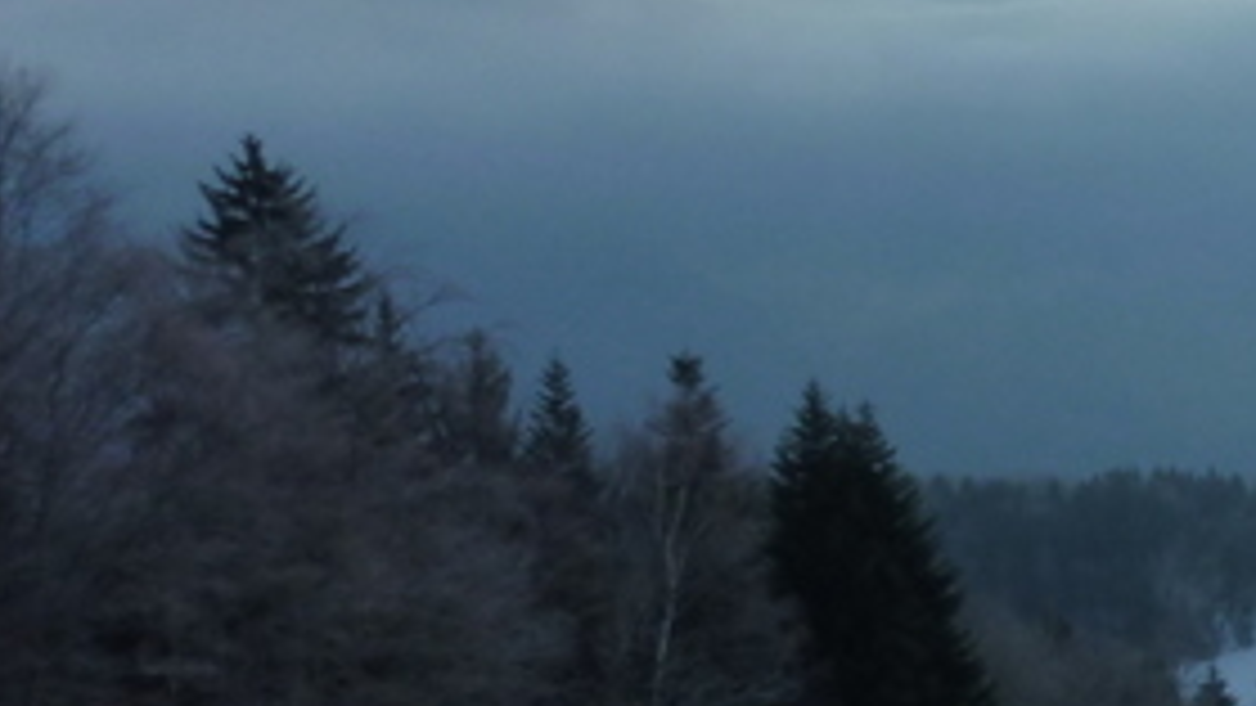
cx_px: 1634
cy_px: 468
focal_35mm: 78
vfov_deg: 15.5
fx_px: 2598
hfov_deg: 23.9
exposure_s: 1/200
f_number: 3.3
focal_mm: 4.5
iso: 125
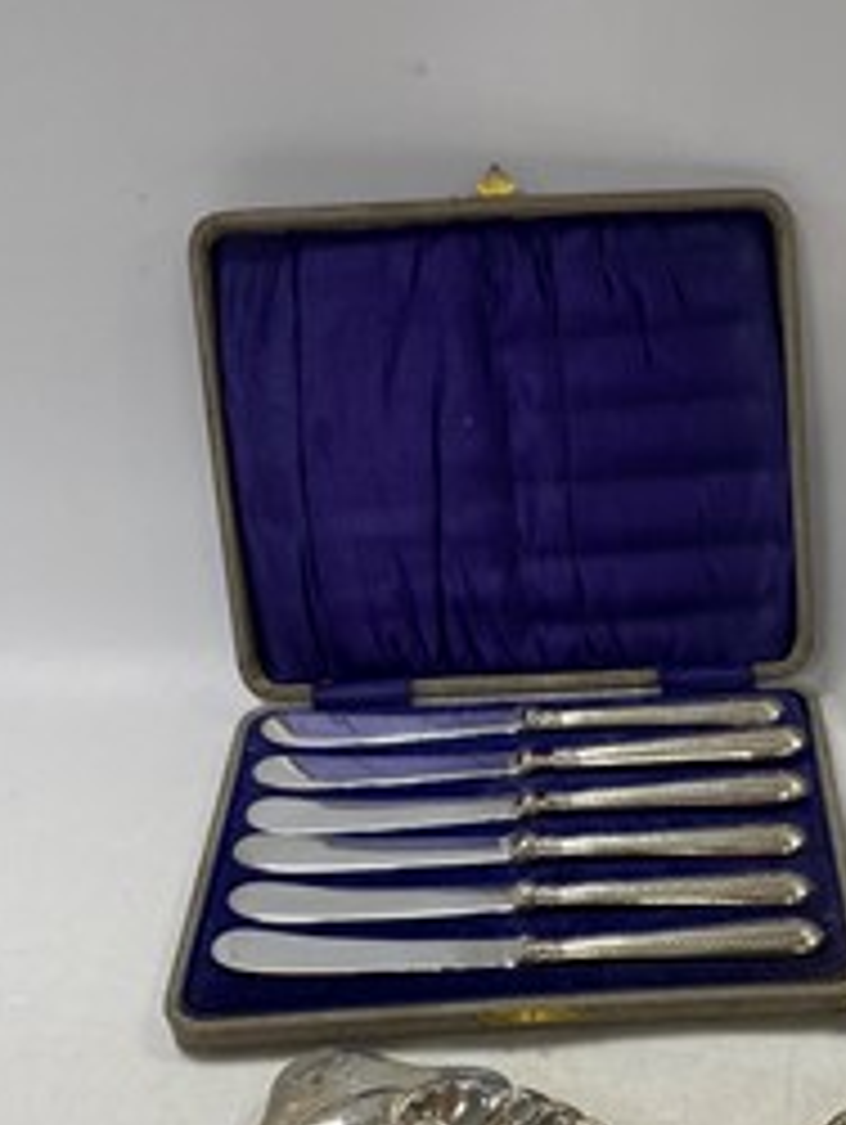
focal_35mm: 52
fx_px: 1692
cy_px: 922
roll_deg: -0.5
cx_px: 745
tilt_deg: -41.4
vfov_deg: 35.4
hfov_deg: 27.2
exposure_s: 1/100
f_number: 1.8
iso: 50
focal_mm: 4.25
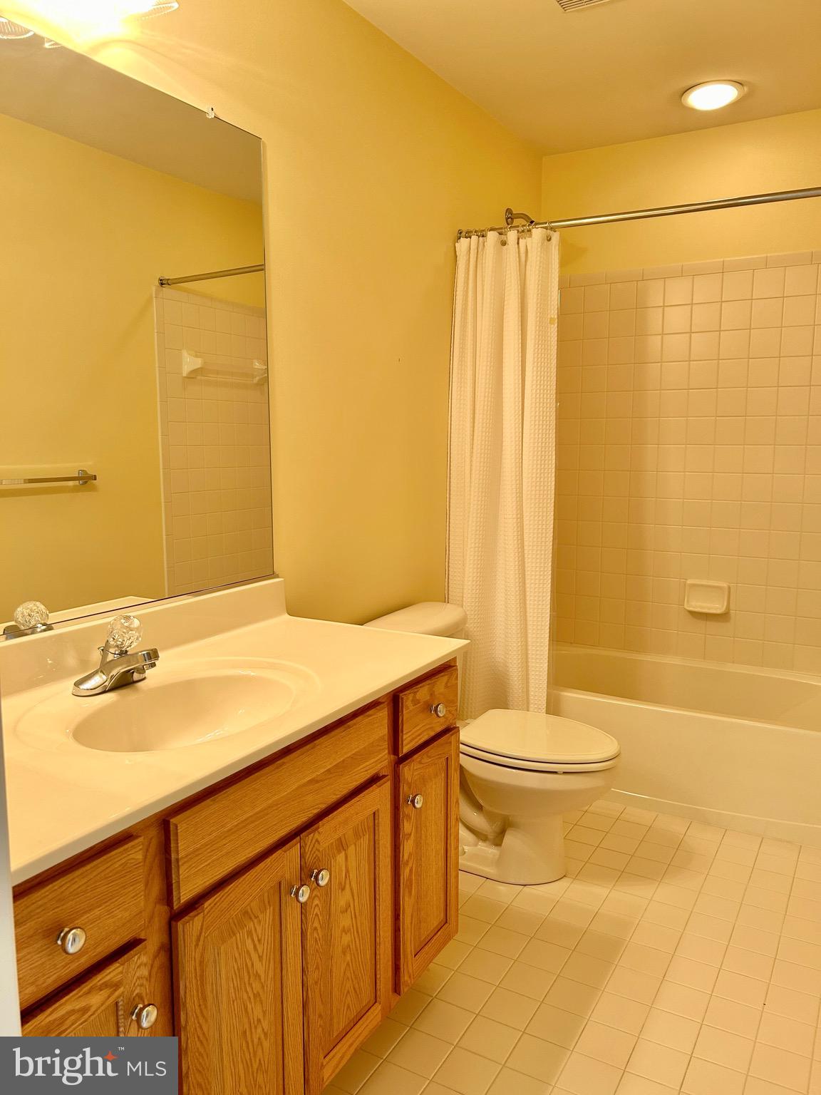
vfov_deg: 67.3
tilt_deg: -7.3
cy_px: 548
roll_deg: +0.0
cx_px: 410
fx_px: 822
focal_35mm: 26
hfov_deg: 53.1
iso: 80
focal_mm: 5.7
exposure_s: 1/60
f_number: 1.5
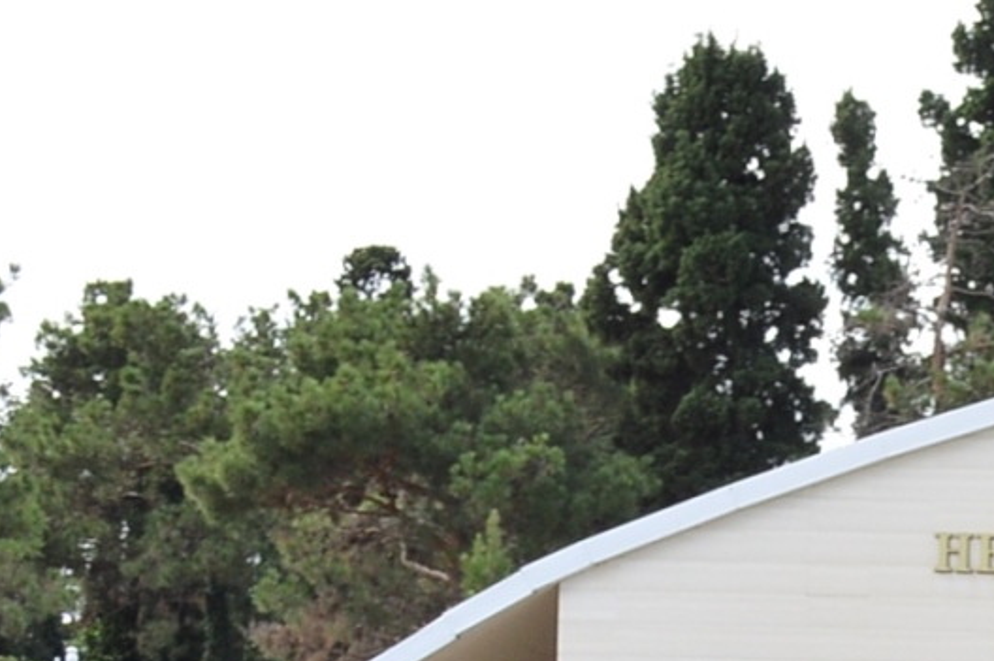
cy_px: 1405
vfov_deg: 7.7
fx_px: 4689
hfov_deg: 11.3
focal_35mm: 170
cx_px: 1761
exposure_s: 1/160
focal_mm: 26
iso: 200
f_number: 9
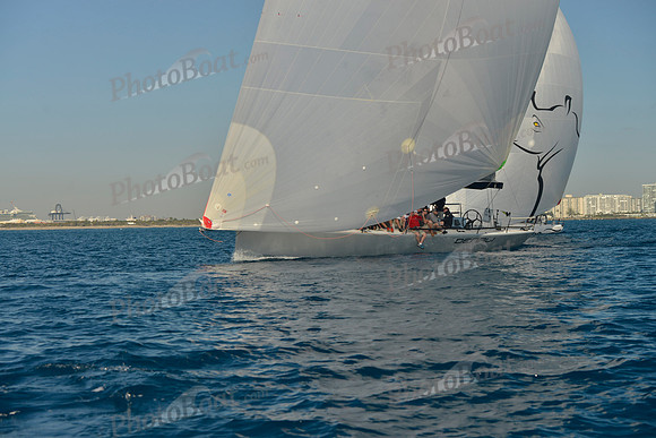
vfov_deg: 19.5
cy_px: 219
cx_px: 328
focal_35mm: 70
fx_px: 1276
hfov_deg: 28.8
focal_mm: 70
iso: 200
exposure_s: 1/800
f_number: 6.3
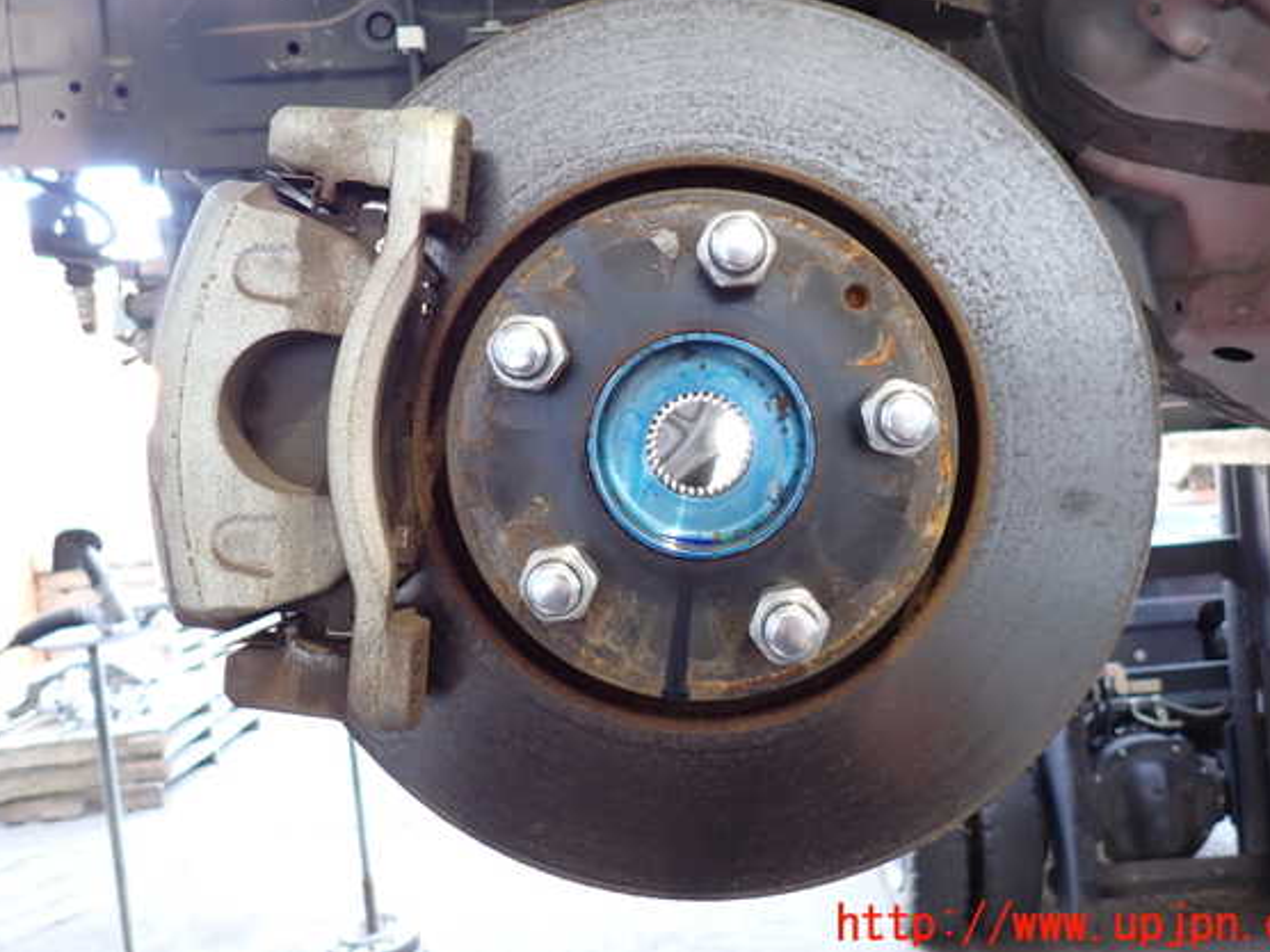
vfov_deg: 51.3
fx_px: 991
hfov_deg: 65.3
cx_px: 667
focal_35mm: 27
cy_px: 441
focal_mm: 4.5
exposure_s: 1/40
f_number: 2
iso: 200
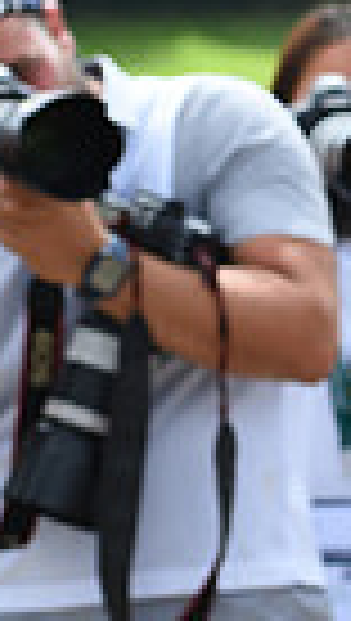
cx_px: 1238
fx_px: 5424
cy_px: -94
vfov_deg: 6.5
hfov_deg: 3.6
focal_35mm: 329
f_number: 5
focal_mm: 75
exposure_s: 1/1000
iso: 220
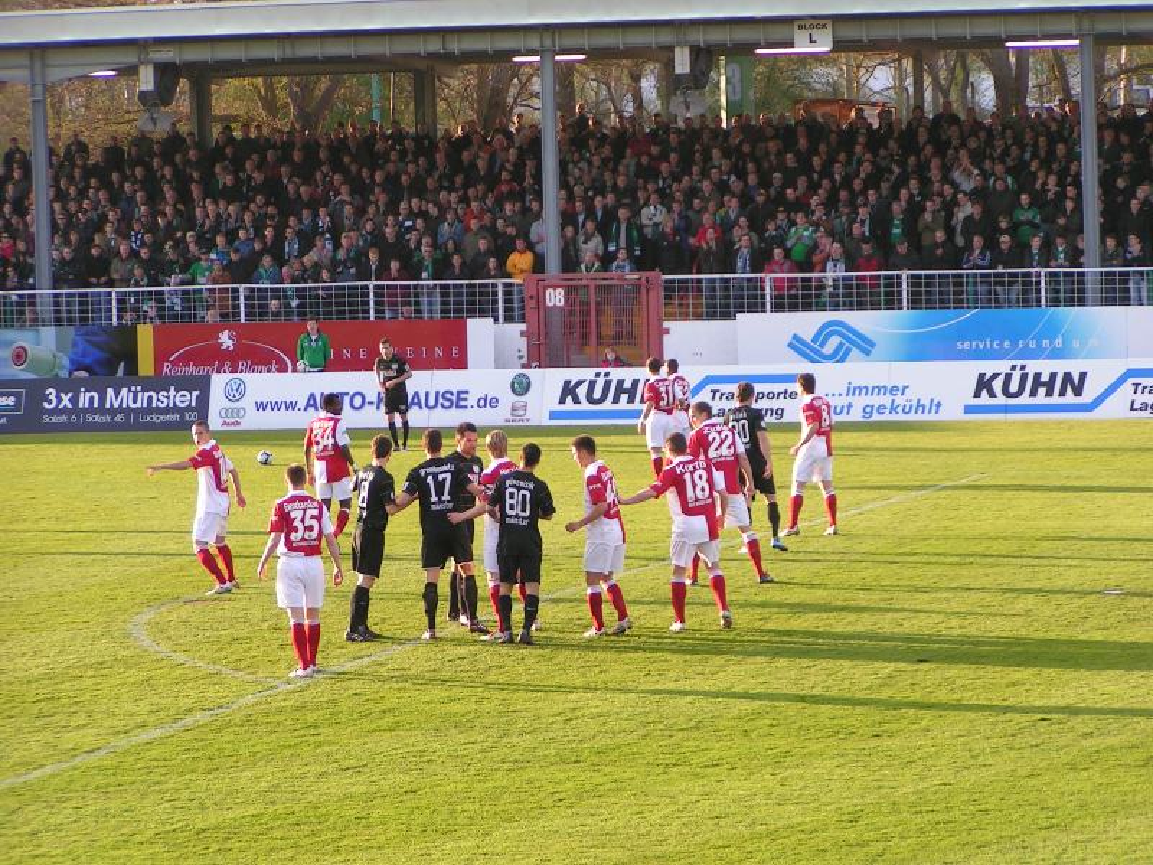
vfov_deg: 9.5
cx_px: 576
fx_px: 5229
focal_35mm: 157
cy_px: 432
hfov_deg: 12.6
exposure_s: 1/160
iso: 64
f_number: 3.5
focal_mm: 24
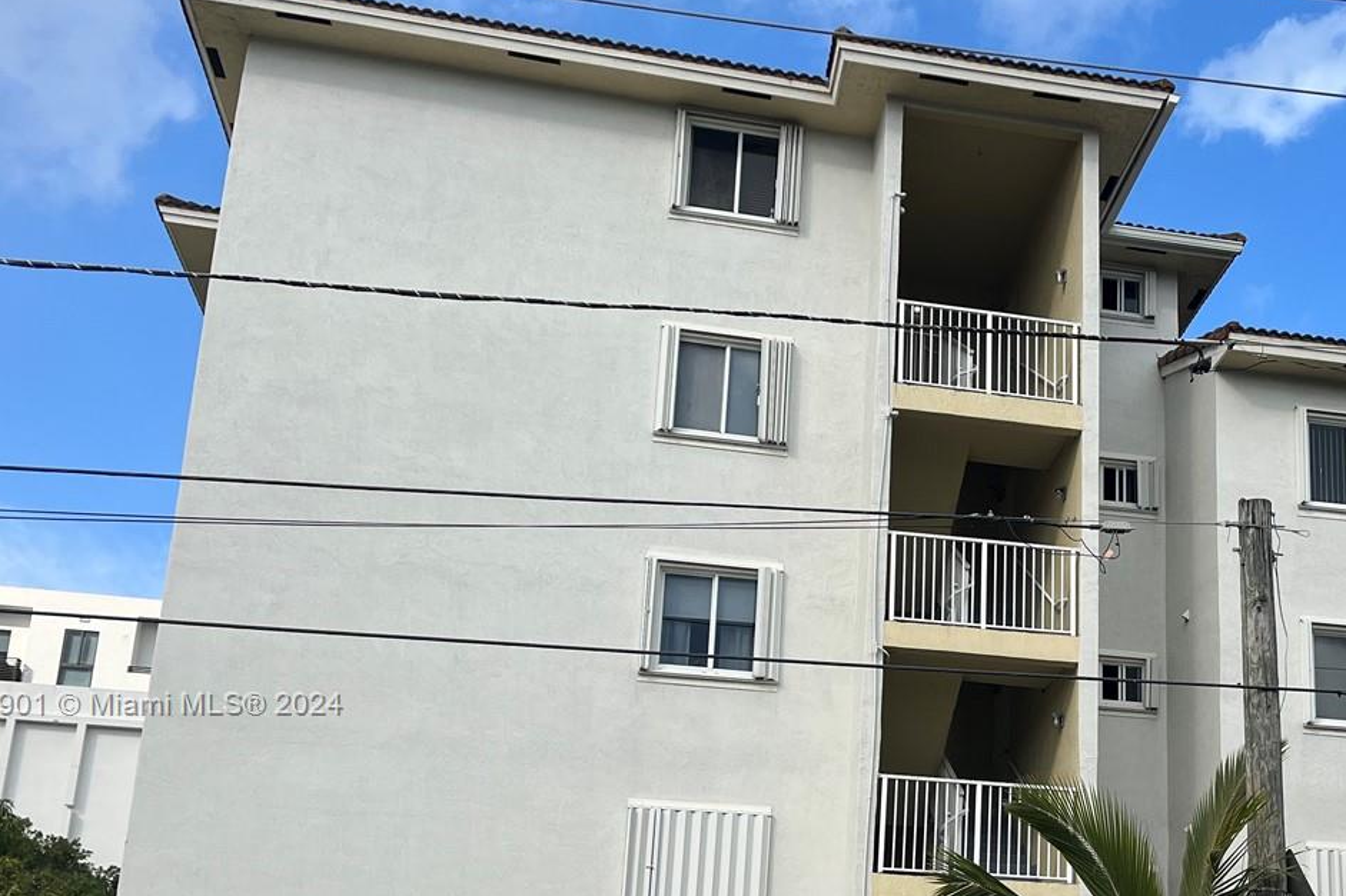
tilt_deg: +15.5
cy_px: 706
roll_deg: -0.4
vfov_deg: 28.7
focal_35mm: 46
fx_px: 1719
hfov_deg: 41.3
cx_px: 1028
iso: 50
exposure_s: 1/2755
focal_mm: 5.1
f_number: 1.6
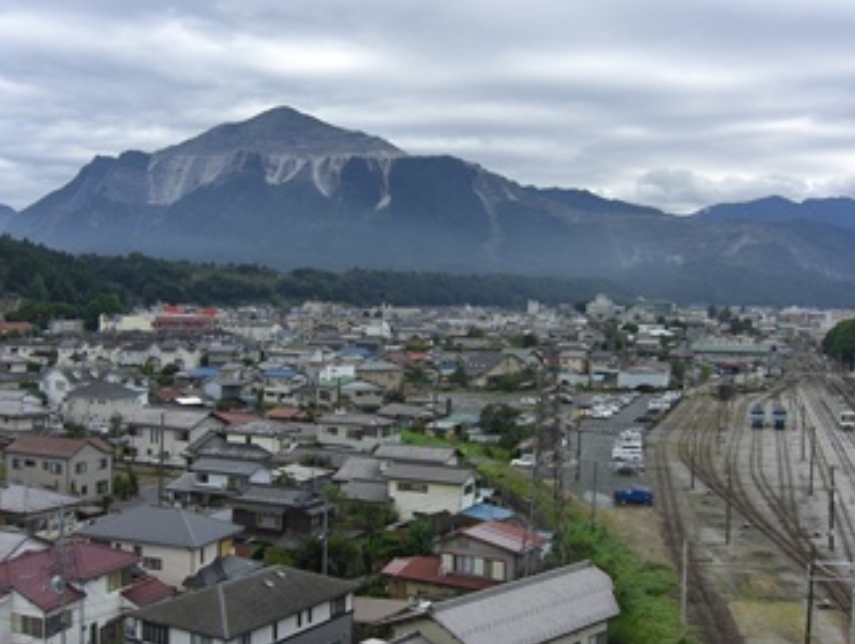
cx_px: 435
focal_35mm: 41
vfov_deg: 35.2
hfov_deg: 45.7
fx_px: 1014
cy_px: 313
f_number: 4
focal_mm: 7.9
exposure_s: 1/500
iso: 80
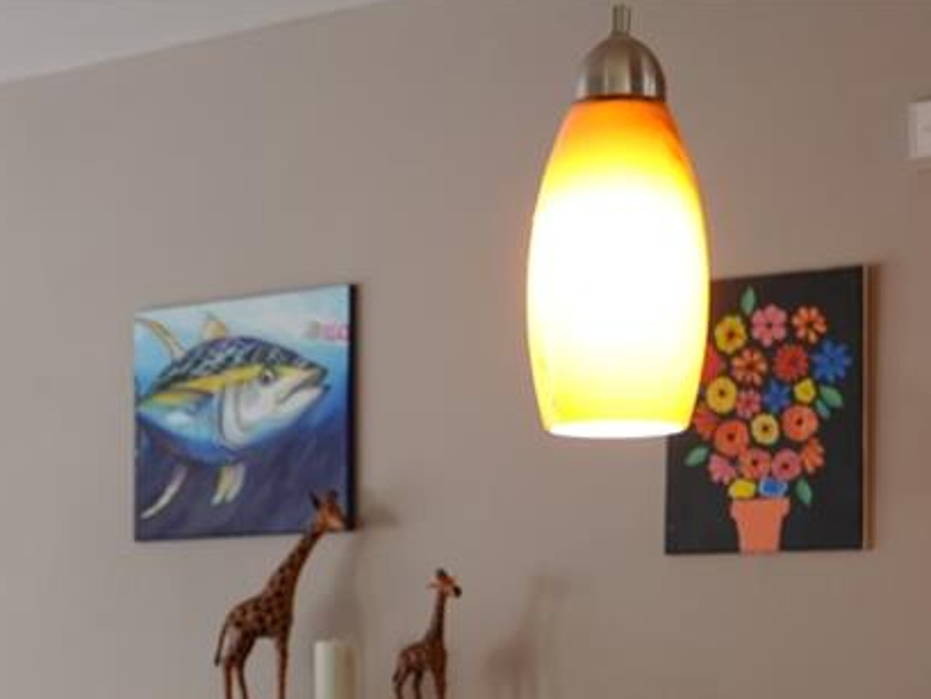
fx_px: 2717
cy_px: 770
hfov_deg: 18.6
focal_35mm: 101
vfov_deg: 14.3
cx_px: -139
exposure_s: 1/25
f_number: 2.8
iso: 250
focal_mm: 28
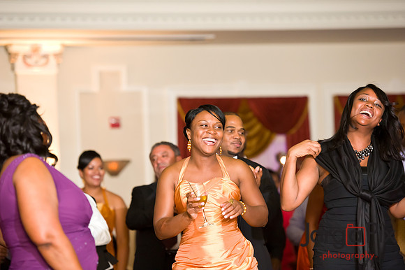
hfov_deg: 14.2
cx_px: 202
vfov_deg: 9.5
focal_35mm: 145
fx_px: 1630
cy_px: 135
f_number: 3.2
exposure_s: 1/125
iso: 3200
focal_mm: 145
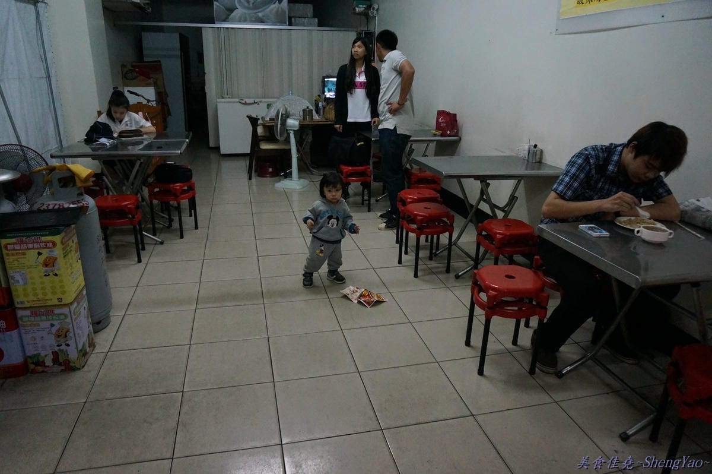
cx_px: 356
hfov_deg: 70.5
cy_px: 237
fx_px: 504
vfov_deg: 50.3
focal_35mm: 26
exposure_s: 1/160
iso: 3200
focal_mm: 17
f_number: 3.5
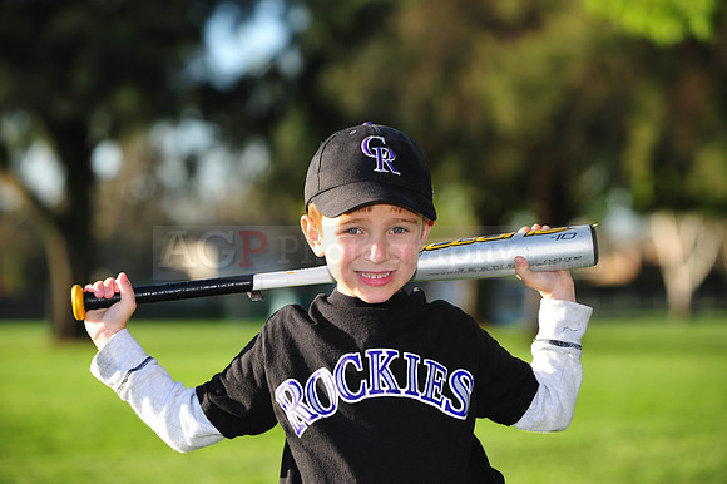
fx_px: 2624
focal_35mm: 130
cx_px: 364
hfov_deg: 15.8
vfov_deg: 10.5
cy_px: 242
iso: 200
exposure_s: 1/500
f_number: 4.5
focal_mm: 130
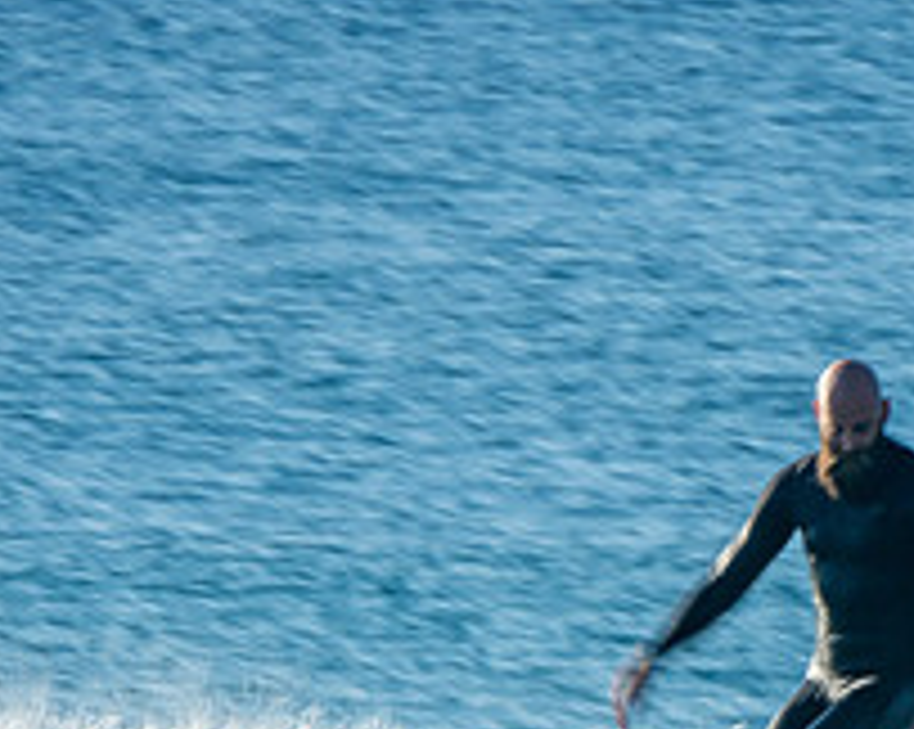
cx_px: 752
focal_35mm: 1611
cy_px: 803
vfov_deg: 1.0
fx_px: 43537
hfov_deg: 1.2
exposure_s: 1/30
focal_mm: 400
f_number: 22
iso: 100
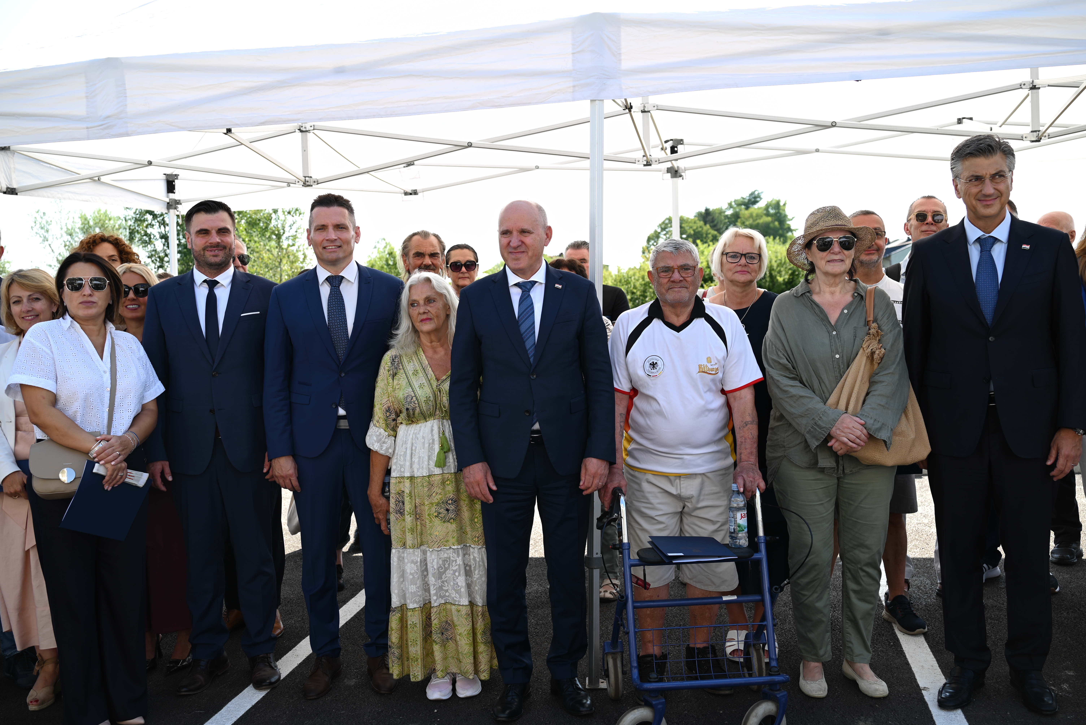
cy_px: 362
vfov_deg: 37.9
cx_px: 543
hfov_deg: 54.4
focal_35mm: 35
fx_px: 1056
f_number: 4
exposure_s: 1/160
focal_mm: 35
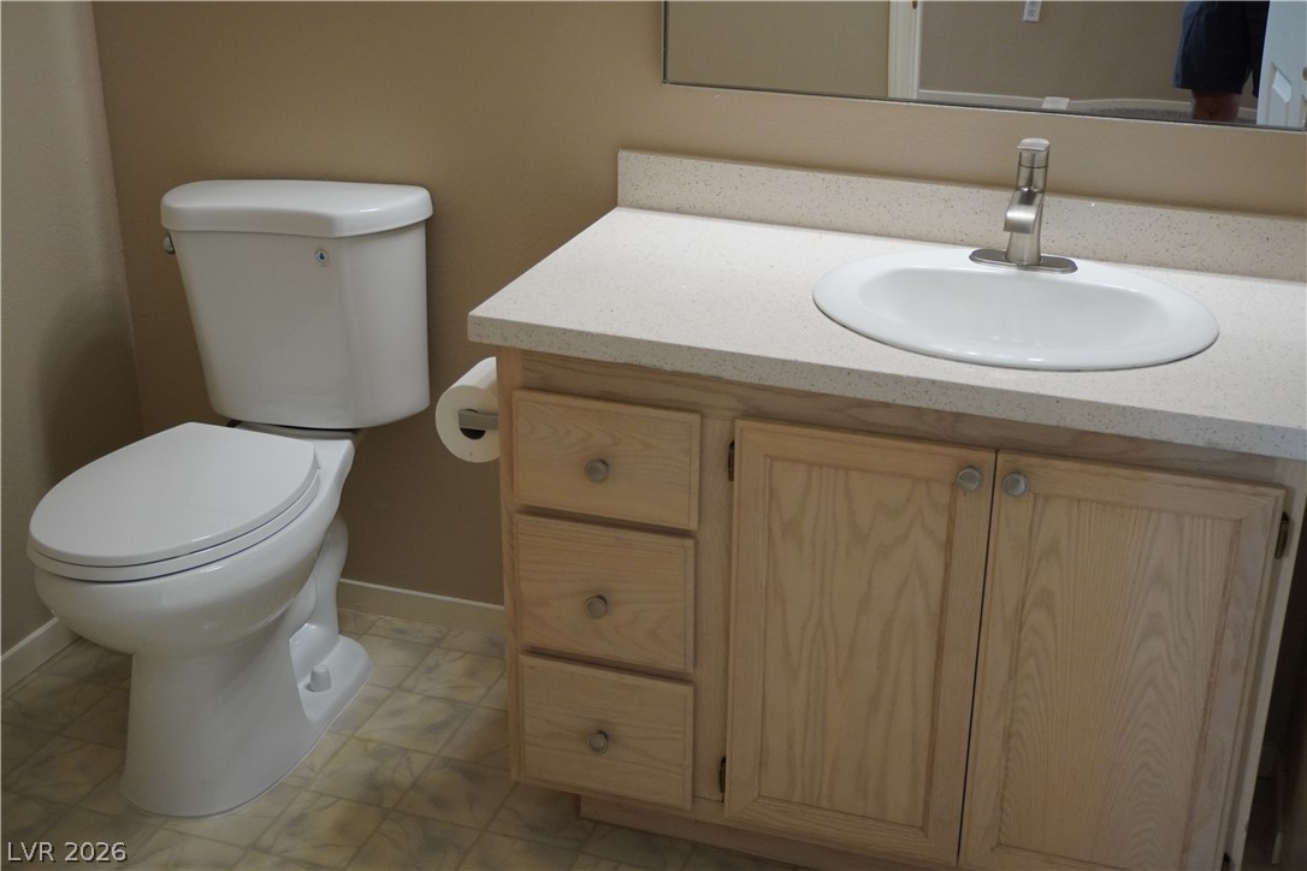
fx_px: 1525
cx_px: 654
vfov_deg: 31.9
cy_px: 436
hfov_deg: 46.4
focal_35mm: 42
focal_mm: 28
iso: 1600
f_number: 4.5
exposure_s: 1/160
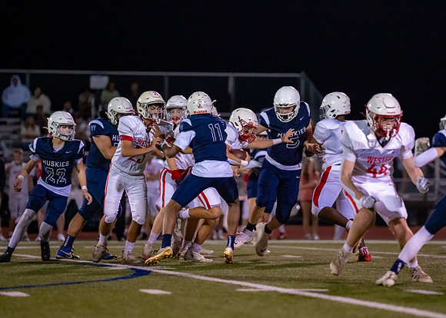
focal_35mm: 240
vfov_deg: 6.0
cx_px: 247
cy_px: 149
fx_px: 3035
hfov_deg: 8.4
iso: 6400
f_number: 2.8
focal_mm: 200
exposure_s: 1/1000
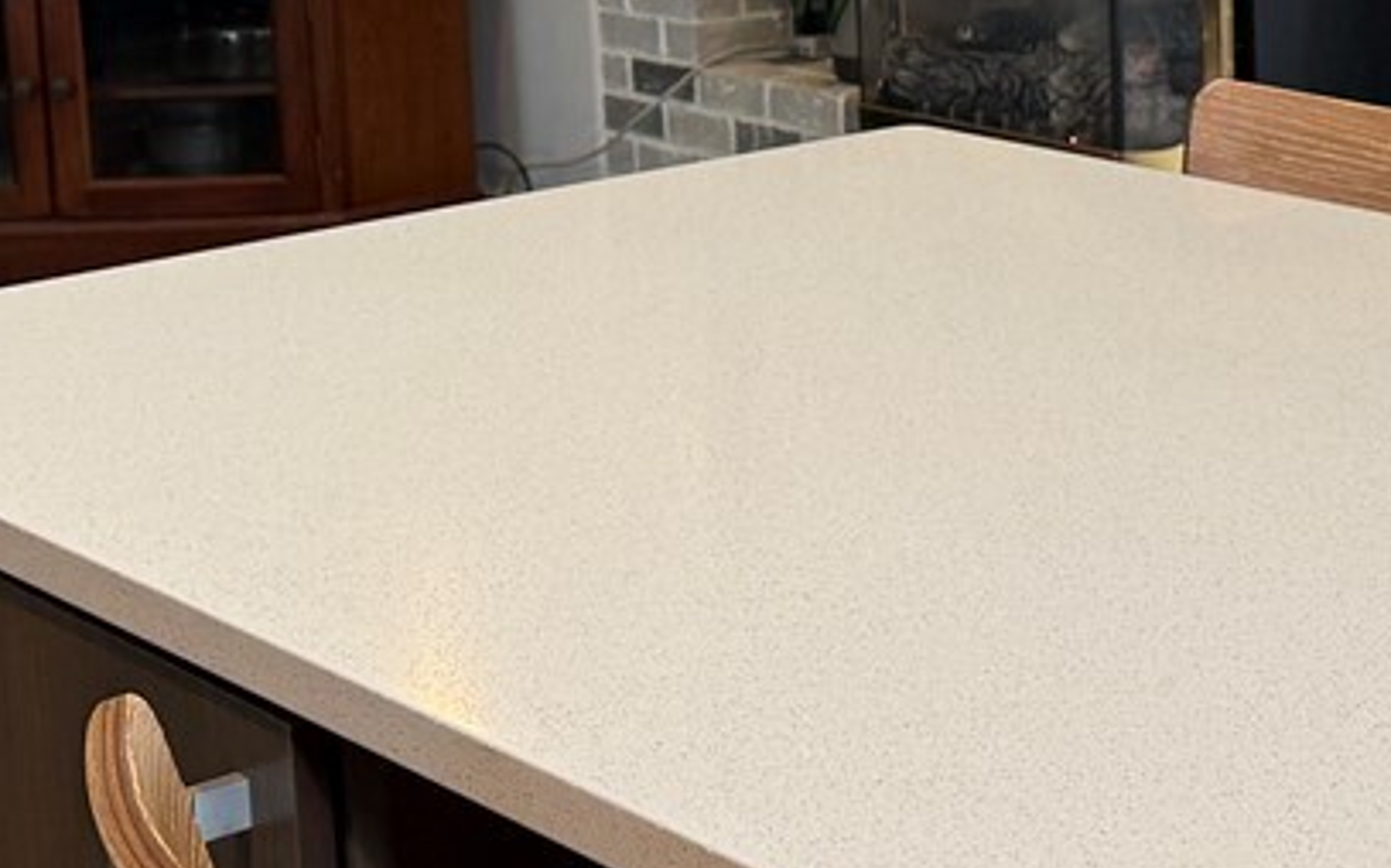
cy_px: 48
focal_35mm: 100
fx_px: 3789
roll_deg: +2.5
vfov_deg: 12.9
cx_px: 844
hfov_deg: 20.8
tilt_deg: -9.0
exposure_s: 1/120
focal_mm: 6.76
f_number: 1.78
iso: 100
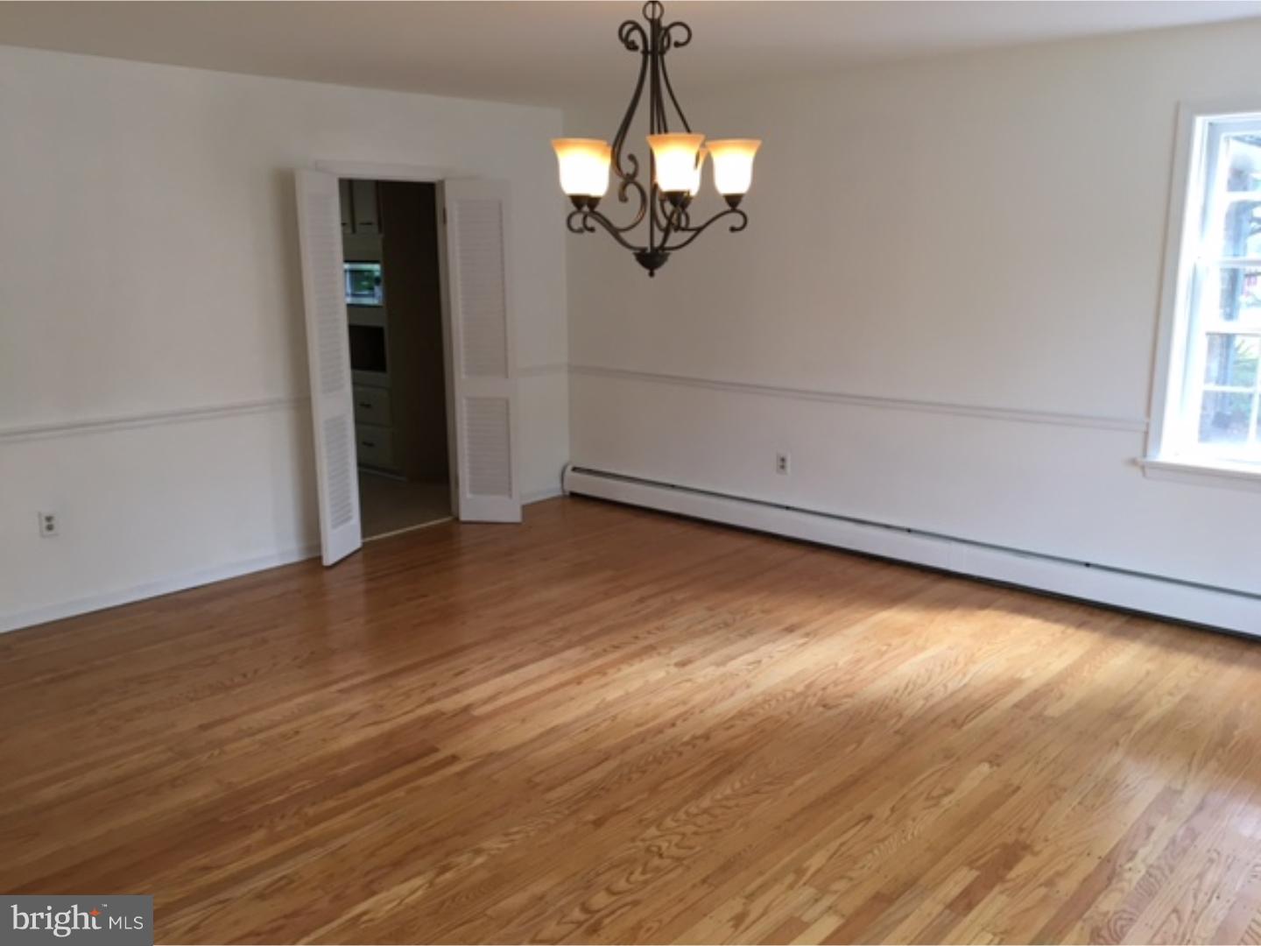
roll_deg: +0.0
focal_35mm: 29
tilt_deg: -11.9
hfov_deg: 61.7
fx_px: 1056
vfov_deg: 48.2
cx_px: 630
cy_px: 473
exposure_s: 1/30
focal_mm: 4.15
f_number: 2.2
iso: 50
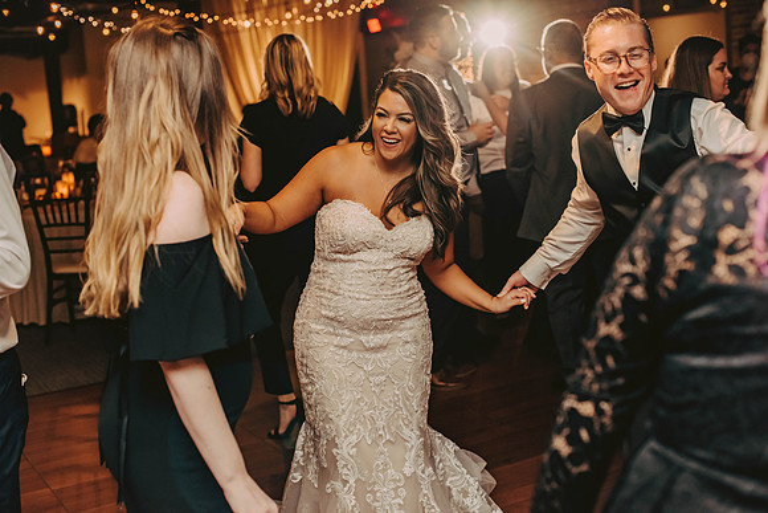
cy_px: 256
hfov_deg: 39.6
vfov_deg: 27.0
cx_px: 384
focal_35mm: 50
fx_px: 1067
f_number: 3.2
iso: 2000
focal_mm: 50
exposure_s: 1/200
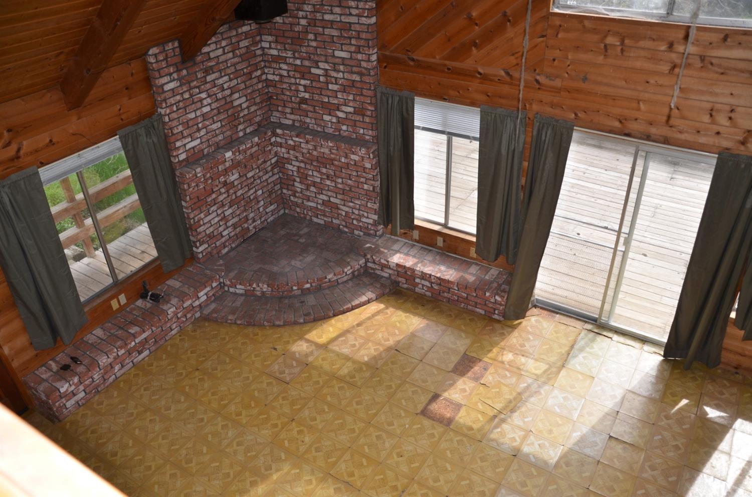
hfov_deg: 67.5
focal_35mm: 27
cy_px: 248
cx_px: 376
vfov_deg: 47.7
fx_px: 563
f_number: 4
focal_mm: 18
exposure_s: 1/250
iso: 160
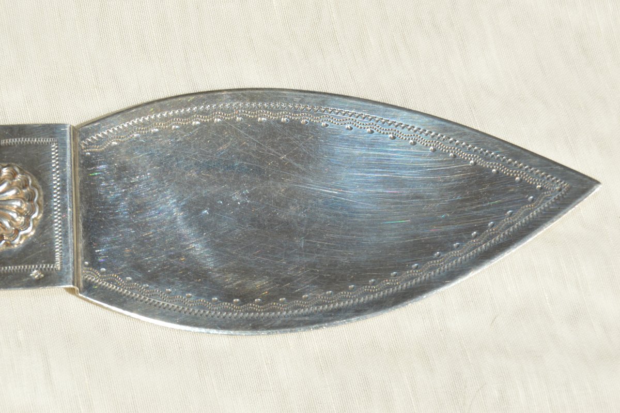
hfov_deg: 24.6
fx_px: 1420
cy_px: 206
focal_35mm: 82
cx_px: 310
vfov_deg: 16.5
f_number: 13
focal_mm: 55
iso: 100
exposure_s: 1/200
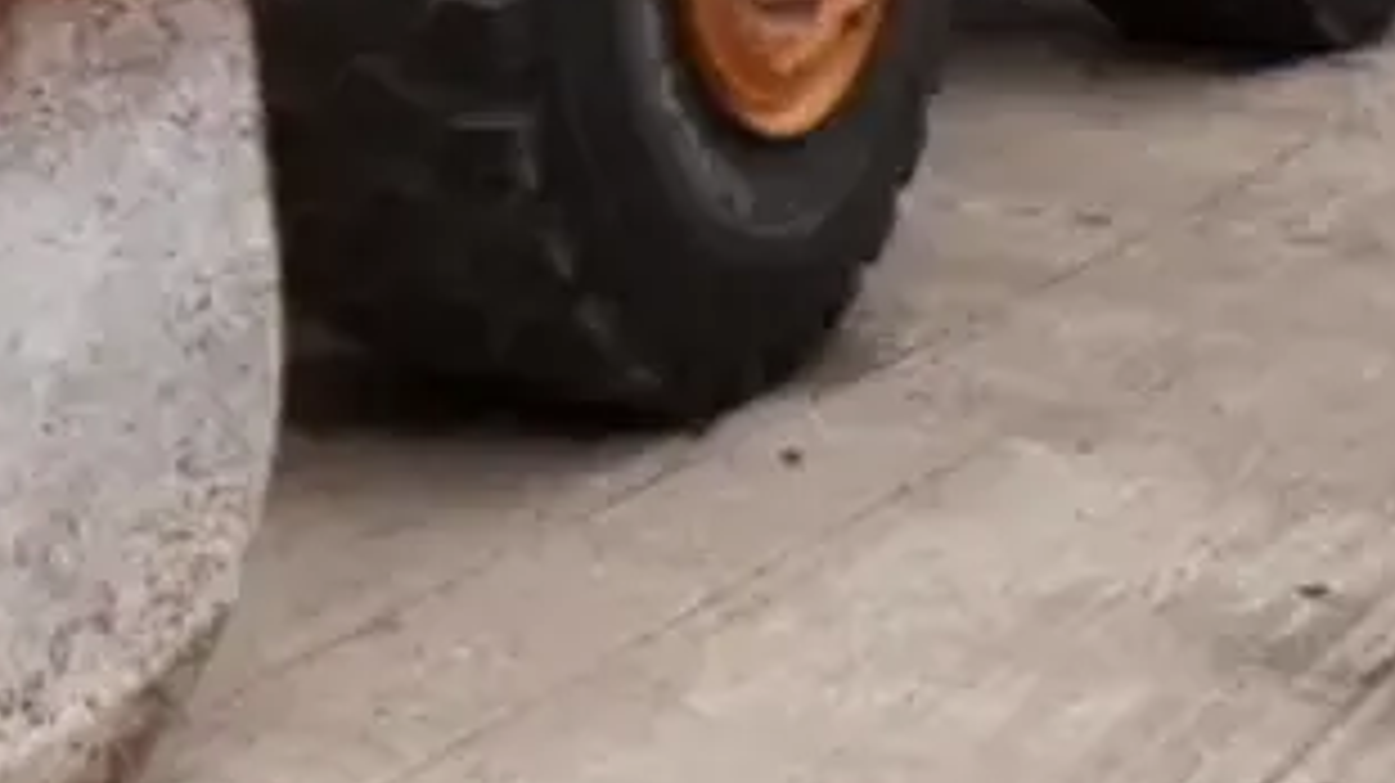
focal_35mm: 81
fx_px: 2995
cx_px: 50
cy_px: -230
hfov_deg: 25.1
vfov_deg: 14.3
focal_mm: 4.3
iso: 100
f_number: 4.4
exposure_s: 1/170
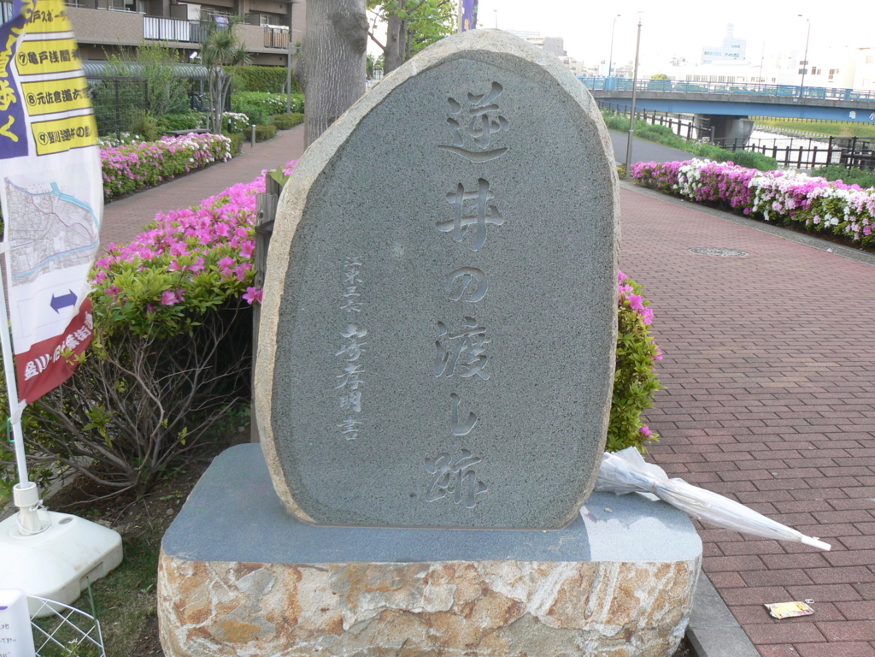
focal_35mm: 36
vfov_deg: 39.7
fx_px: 910
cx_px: 438
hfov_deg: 51.4
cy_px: 328
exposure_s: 1/60
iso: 80
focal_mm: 6
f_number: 4
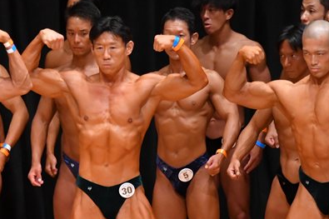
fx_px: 4841
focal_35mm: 530
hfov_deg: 3.9
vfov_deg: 2.6
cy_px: 177
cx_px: 162
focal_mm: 180
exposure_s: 1/400
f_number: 5.6
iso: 5000
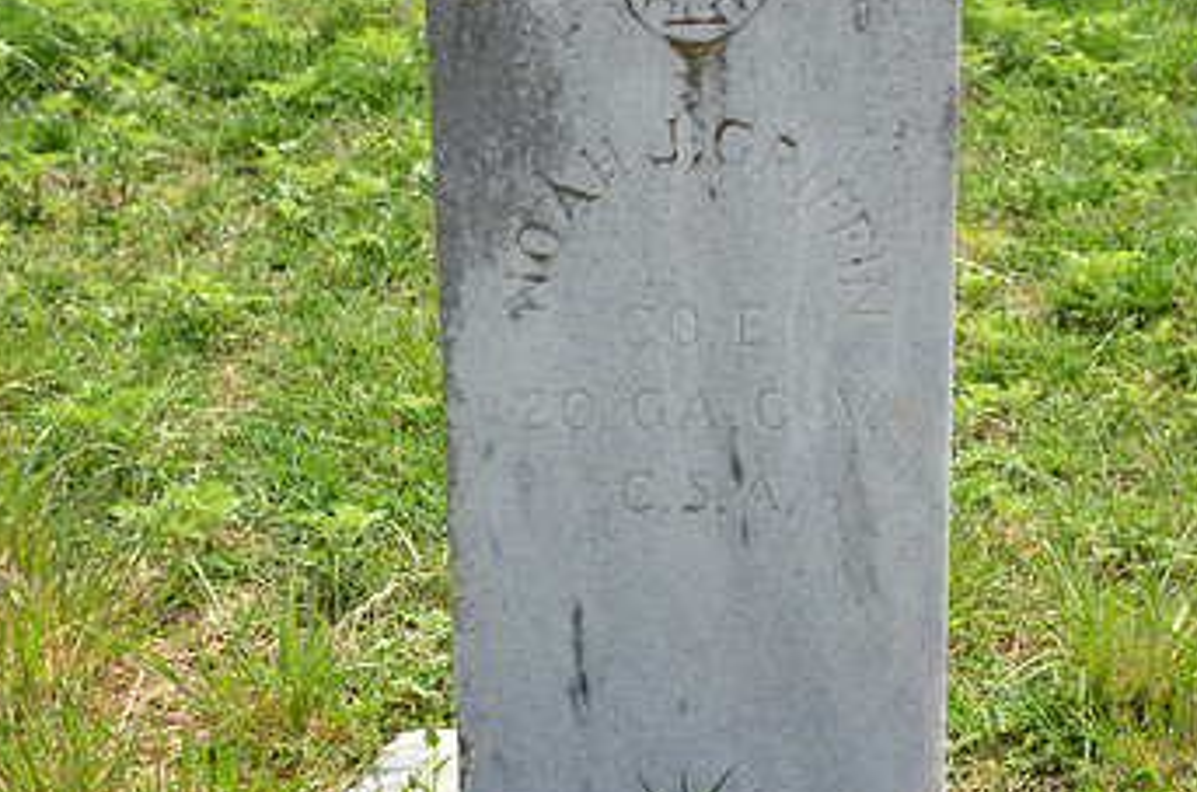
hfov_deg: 22.9
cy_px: 398
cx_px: 733
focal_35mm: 89
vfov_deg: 15.3
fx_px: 2947
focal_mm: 35
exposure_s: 1/250
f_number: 8
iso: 110
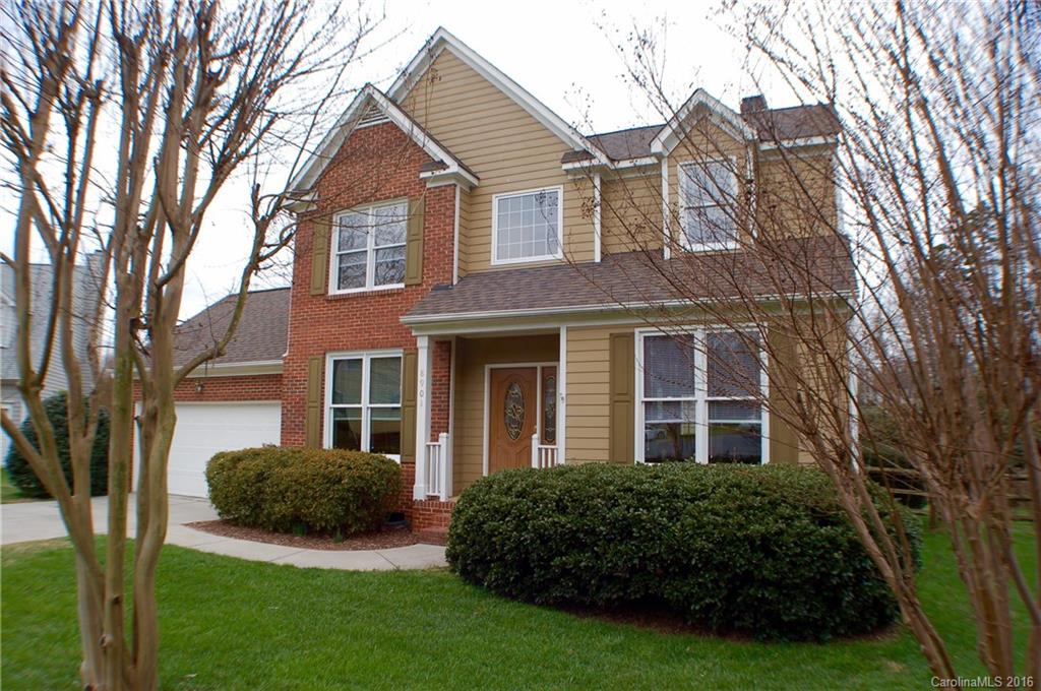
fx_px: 866
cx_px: 520
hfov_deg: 62.0
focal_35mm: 30
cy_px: 346
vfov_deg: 43.5
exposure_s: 1/125
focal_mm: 20
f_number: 5.6
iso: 280
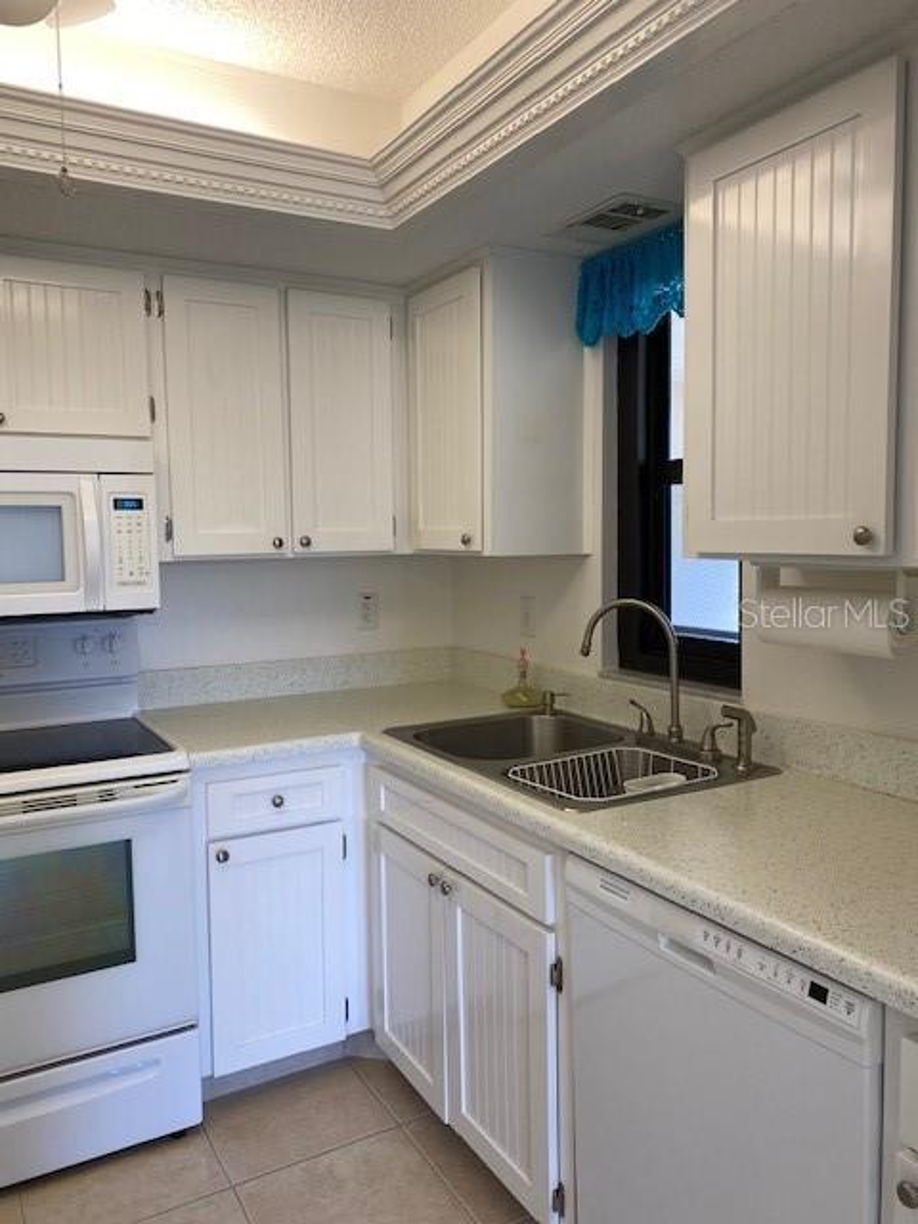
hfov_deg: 53.1
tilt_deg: -3.3
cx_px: 459
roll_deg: +0.0
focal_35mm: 26
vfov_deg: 67.3
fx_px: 919
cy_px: 612
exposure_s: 1/120
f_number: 1.8
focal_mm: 4.25
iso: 80
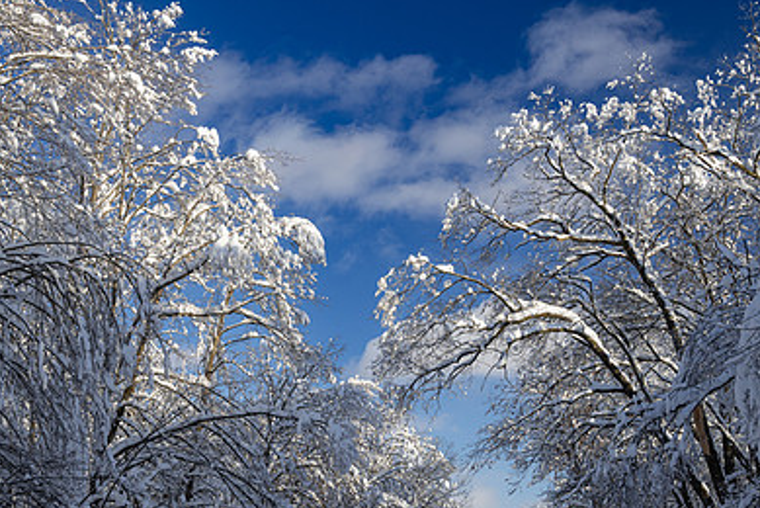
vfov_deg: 24.5
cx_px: 386
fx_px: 1162
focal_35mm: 55
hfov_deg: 36.2
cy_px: 343
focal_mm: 35
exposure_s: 1/125
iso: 200
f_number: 8
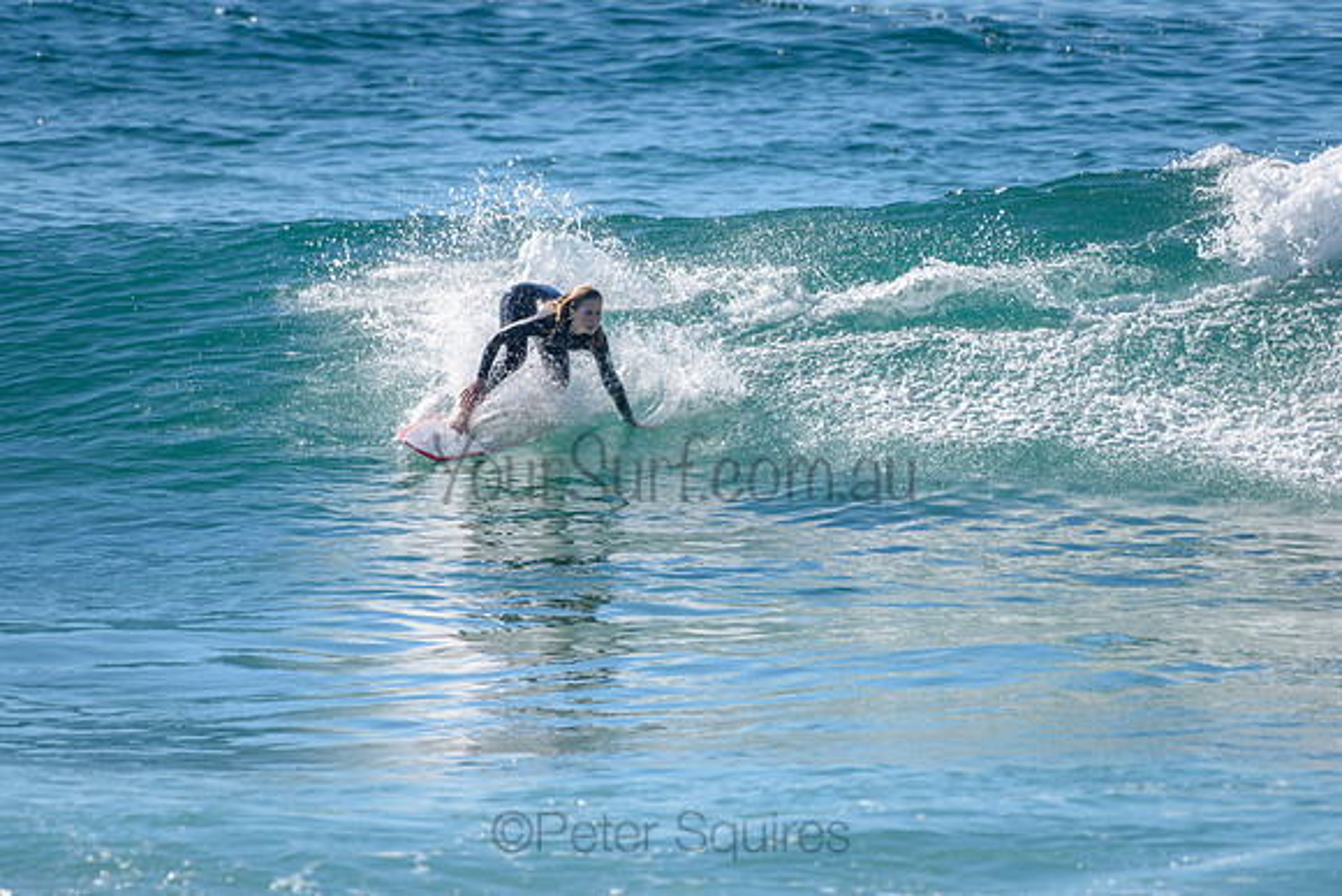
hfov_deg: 3.4
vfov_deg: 2.2
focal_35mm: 613
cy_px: 347
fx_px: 22849
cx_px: 565
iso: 180
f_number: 5.6
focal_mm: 500
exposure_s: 1/2000
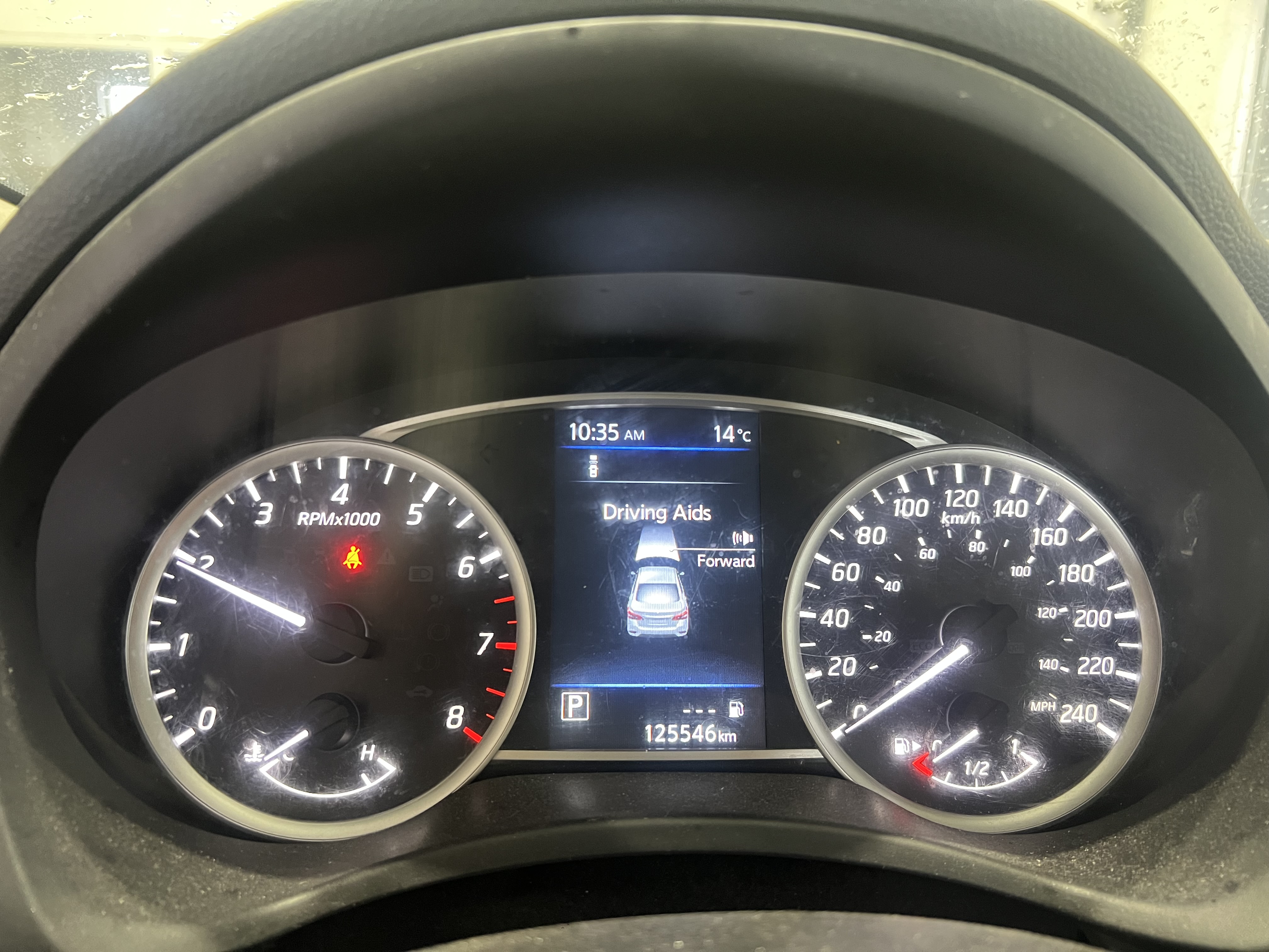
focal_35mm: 26
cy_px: 476
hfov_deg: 67.3
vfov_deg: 53.1
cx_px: 634
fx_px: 953
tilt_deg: -14.3
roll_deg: -2.2
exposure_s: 1/42
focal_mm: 5.7
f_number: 1.5
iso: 500
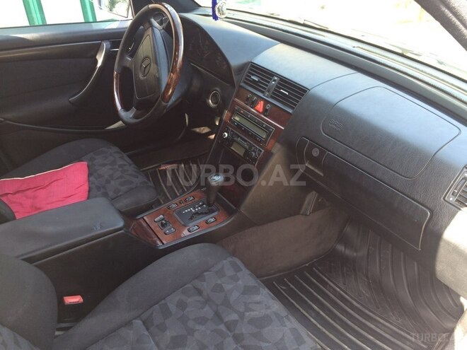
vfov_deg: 48.2
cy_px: 175
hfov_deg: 61.7
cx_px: 234
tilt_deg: -34.7
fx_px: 391
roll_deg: +0.2
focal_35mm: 29
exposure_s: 1/50
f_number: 2.2
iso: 40
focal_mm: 4.15
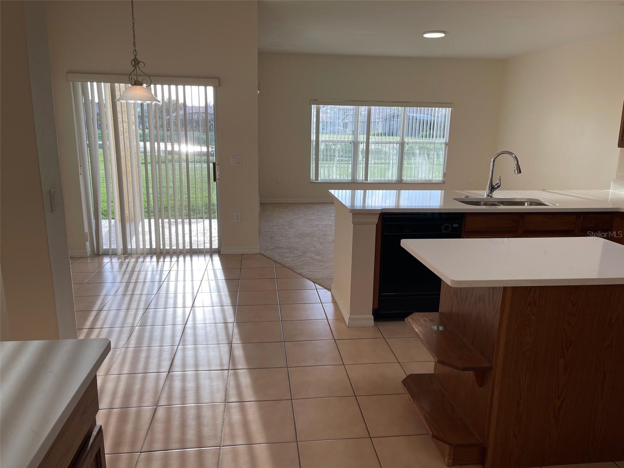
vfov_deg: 53.1
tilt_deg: -13.2
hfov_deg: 67.3
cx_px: 312
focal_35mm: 26
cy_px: 234
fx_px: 469
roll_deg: -1.0
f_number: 1.6
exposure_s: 1/174
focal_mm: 5.1
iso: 32
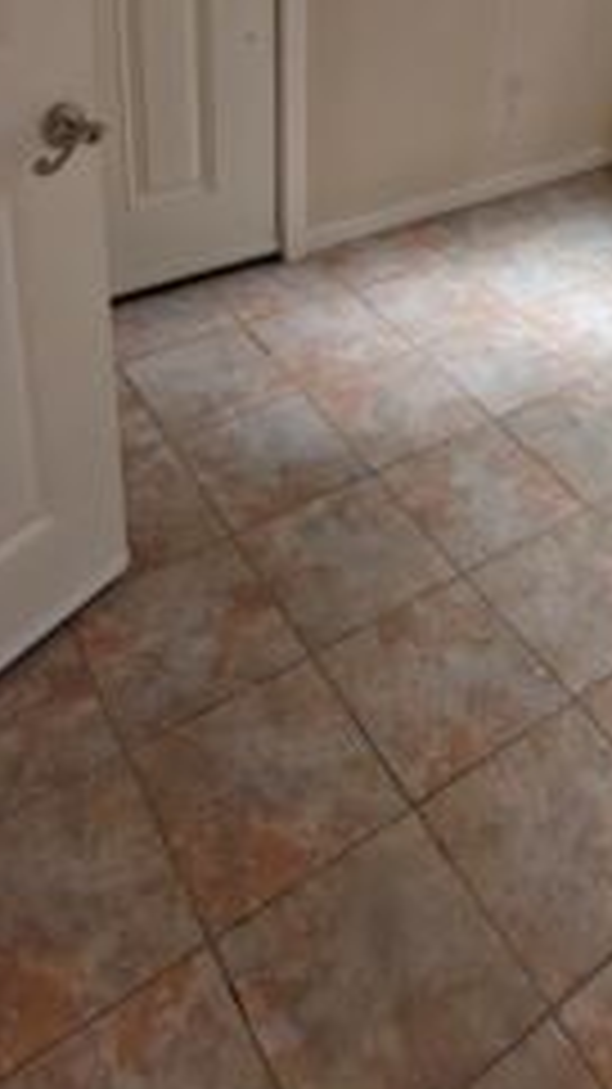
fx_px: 1039
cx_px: 486
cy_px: 79
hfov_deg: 32.0
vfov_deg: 48.5
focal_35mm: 36
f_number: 2
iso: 4000
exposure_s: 1/125
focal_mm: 2.3
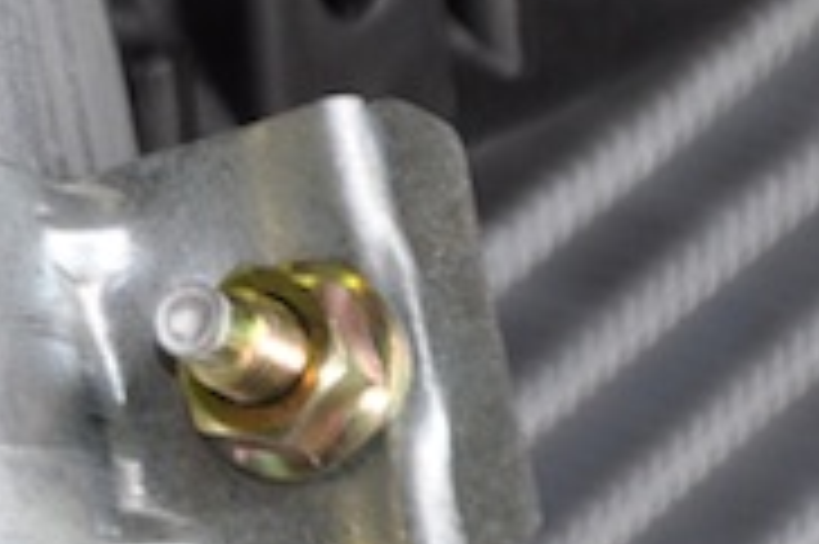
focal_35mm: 886
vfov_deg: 1.5
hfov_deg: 2.3
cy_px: 342
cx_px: -1098
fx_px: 20134
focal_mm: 105
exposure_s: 1/125
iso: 400
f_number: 5.6
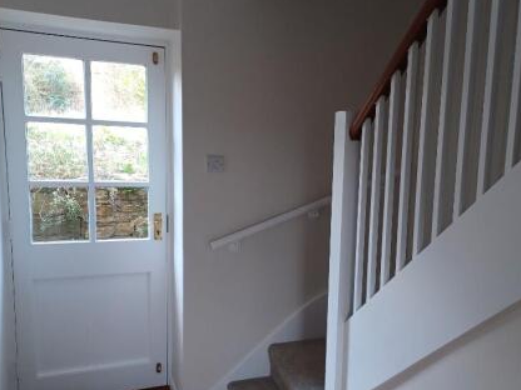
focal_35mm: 35
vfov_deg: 40.6
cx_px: 309
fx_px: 527
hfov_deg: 52.3
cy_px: 226
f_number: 1.8
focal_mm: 4.6
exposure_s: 1/50
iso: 125
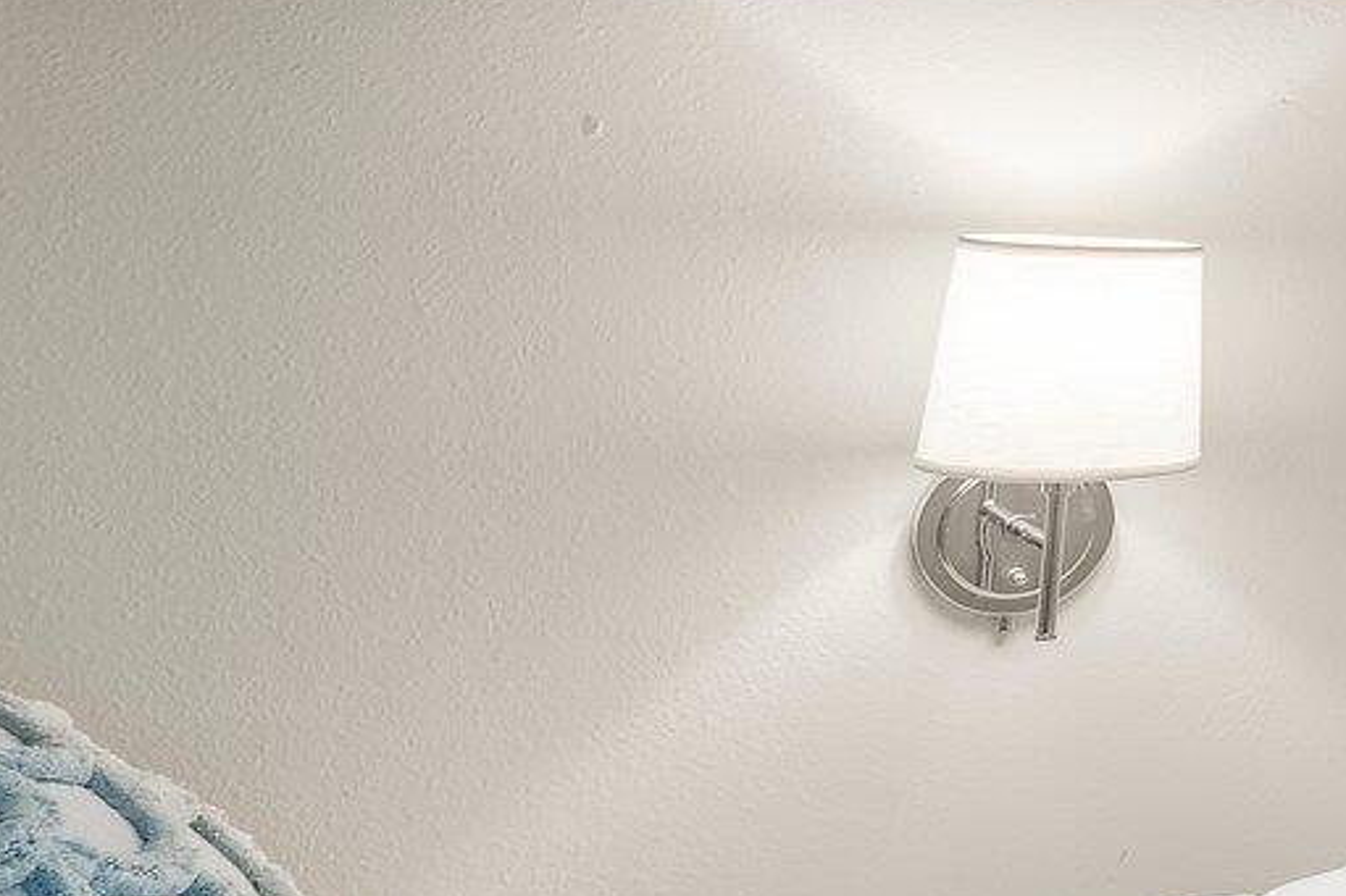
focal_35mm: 56
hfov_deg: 21.6
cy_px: 159
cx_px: 2463
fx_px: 2093
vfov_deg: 23.8
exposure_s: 1/5
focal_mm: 14
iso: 400
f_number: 8
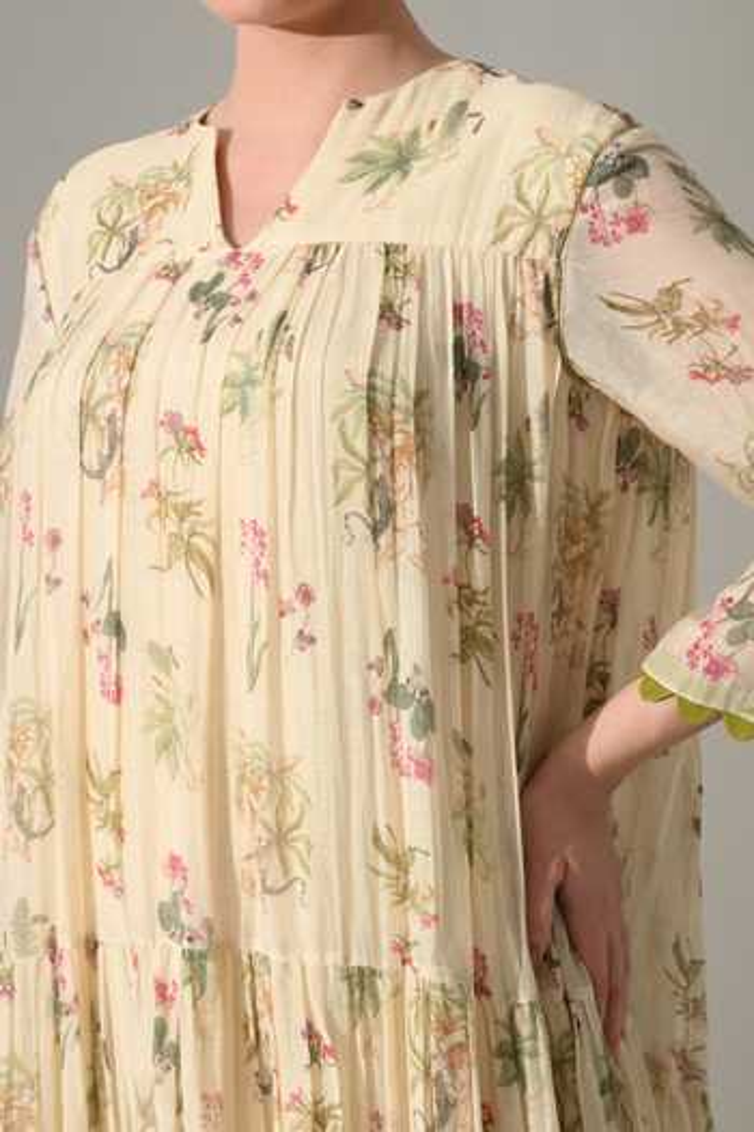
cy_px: 566
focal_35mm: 86
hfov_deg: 15.9
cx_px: 377
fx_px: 2702
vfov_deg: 23.6
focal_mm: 86
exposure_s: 1/160
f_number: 8
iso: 160
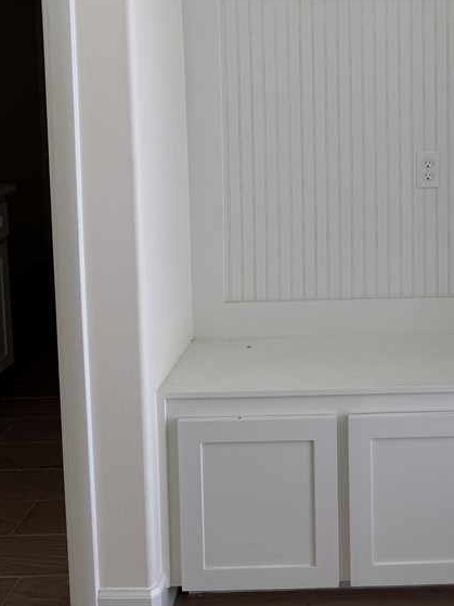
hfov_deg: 31.3
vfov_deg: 41.1
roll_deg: +0.2
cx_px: 413
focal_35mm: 44
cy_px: 118
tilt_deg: -3.9
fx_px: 770
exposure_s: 1/120
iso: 64
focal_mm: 6.76
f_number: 1.78
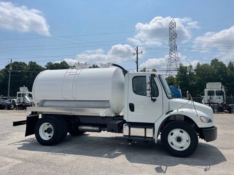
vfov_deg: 53.1
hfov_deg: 67.3
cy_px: 88
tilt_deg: +4.0
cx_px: 117
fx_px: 176
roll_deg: +1.1
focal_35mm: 26
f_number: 1.6
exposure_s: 1/10000
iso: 32
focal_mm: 5.1
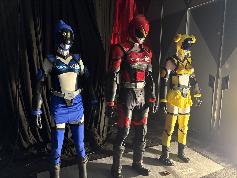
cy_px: 89
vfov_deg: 53.1
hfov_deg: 67.3
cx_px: 118
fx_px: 178
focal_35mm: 26
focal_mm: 5.96
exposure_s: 1/25
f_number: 1.6
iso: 500
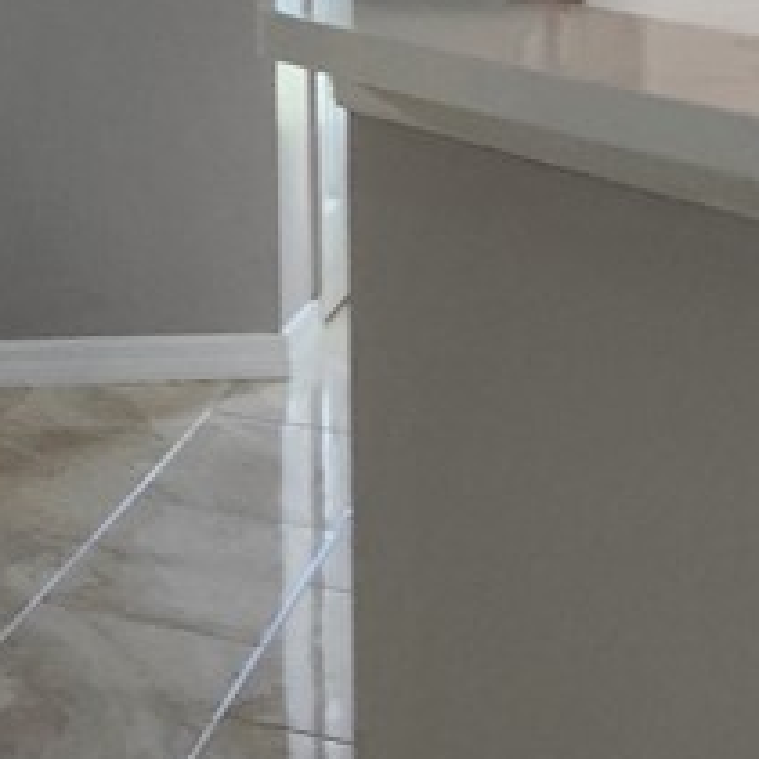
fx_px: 2456
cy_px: -372
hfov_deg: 14.0
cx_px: -886
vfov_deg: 16.1
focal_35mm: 99
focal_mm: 5.54
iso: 320
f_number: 1.8
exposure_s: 1/120
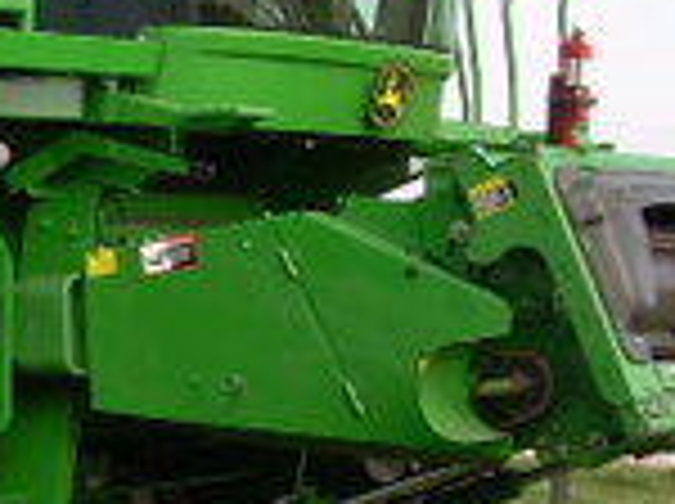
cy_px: 58
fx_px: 2687
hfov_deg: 13.7
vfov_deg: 10.7
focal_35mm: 138
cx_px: -256
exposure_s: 1/162
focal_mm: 6.3
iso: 50
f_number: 4.6
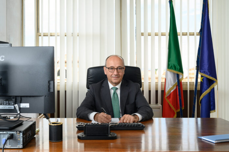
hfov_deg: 46.4
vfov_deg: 31.8
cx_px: 114
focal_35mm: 42
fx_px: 267
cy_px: 76
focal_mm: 42
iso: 500
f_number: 6.3
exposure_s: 1/200
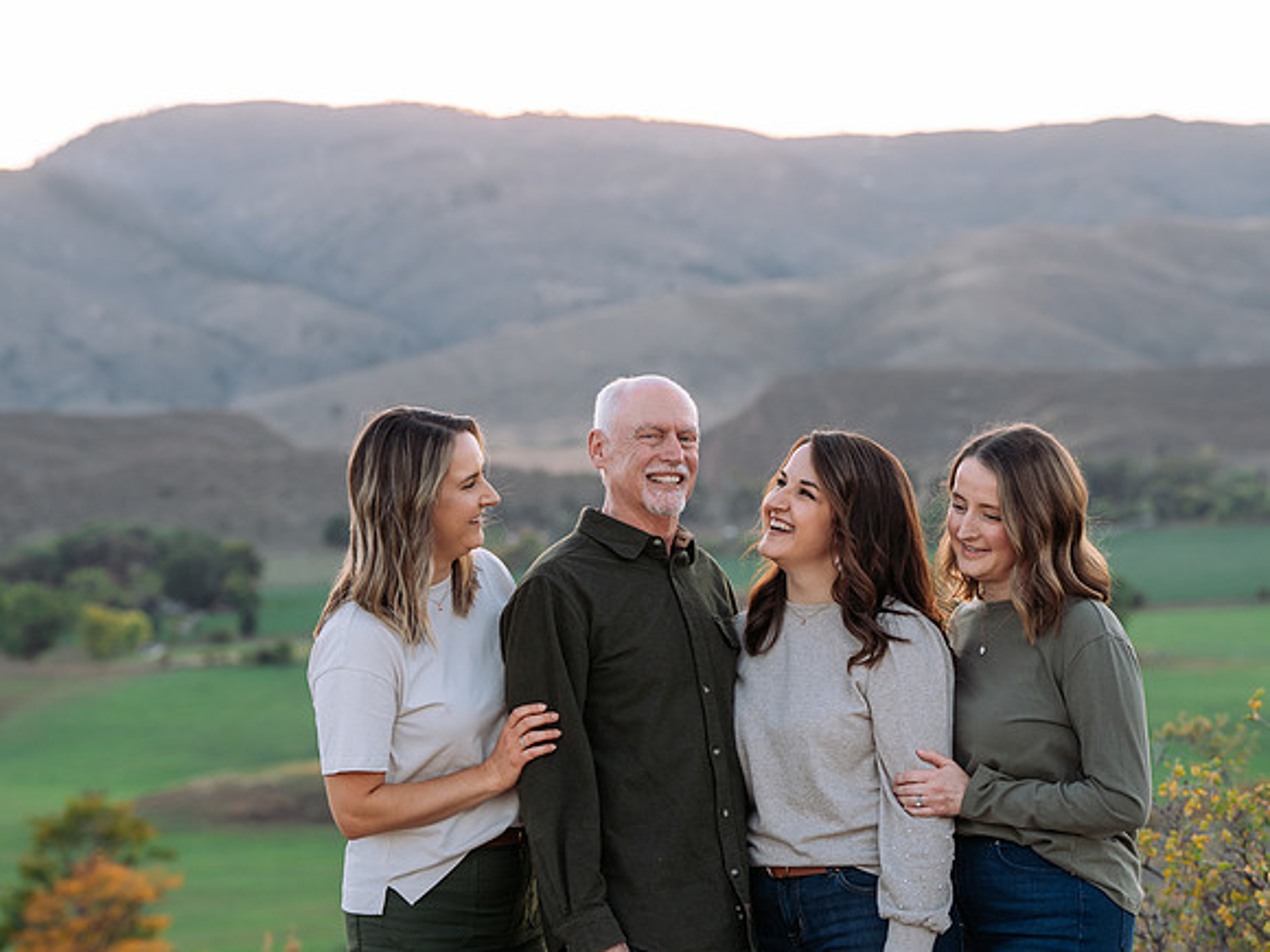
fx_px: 3971
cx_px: 635
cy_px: 476
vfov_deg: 13.7
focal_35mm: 108
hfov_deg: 18.2
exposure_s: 1/160
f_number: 4.5
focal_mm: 100
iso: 500
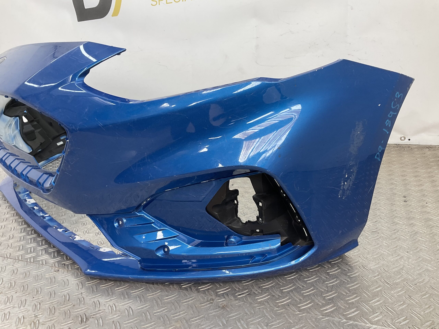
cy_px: 164
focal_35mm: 29
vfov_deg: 48.2
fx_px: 368
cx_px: 220
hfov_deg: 61.7
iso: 25
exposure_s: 1/120
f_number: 1.8
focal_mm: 3
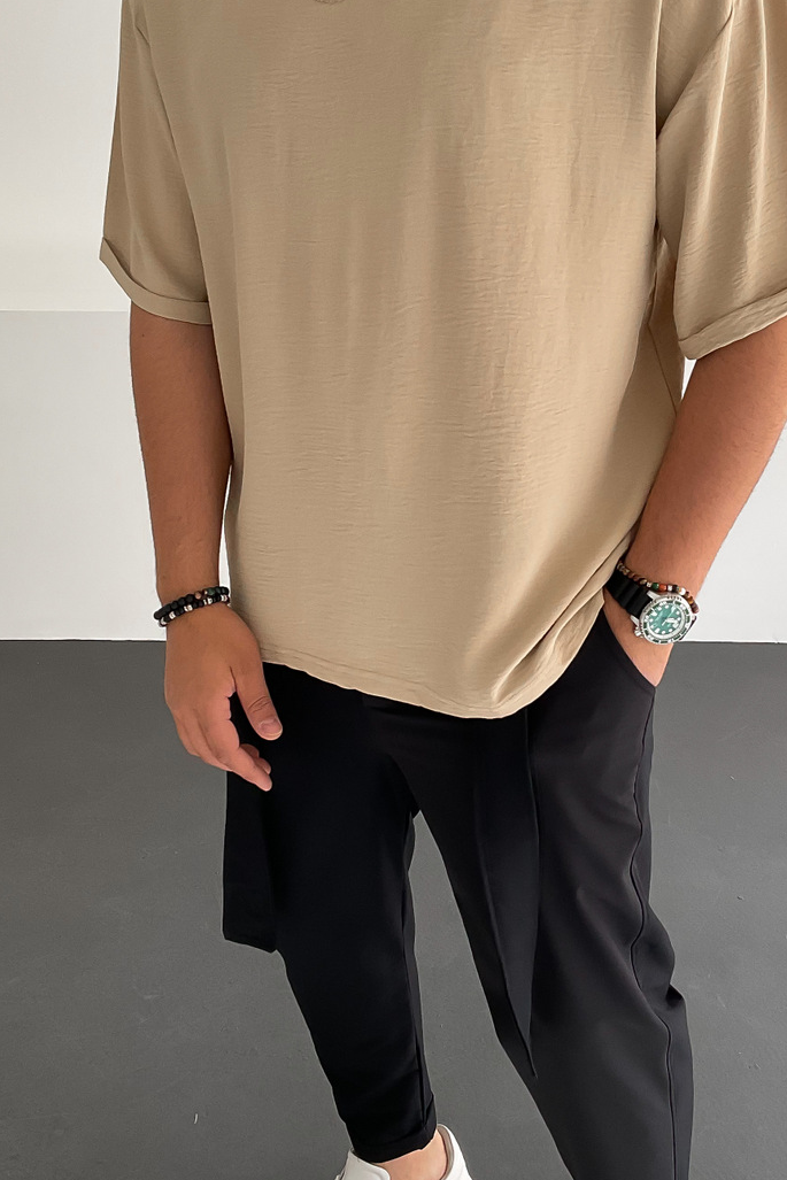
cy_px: 591
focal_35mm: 47
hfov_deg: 28.6
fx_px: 1541
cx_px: 468
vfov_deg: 41.9
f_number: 1.8
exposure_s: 1/120
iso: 40
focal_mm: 3
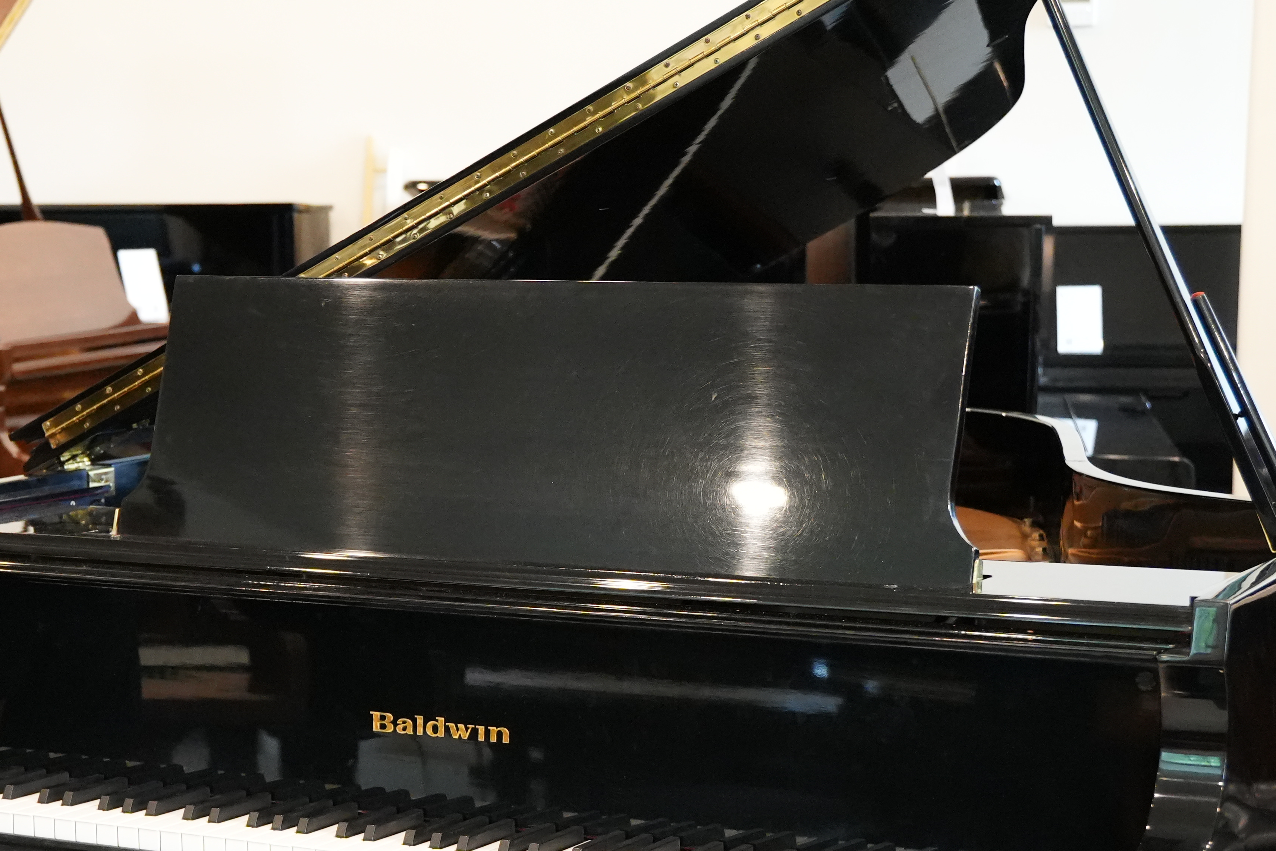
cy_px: 750
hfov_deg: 26.6
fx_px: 2693
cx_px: 513
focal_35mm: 76
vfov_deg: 17.7
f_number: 2.8
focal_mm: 28
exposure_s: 1/160
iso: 3200
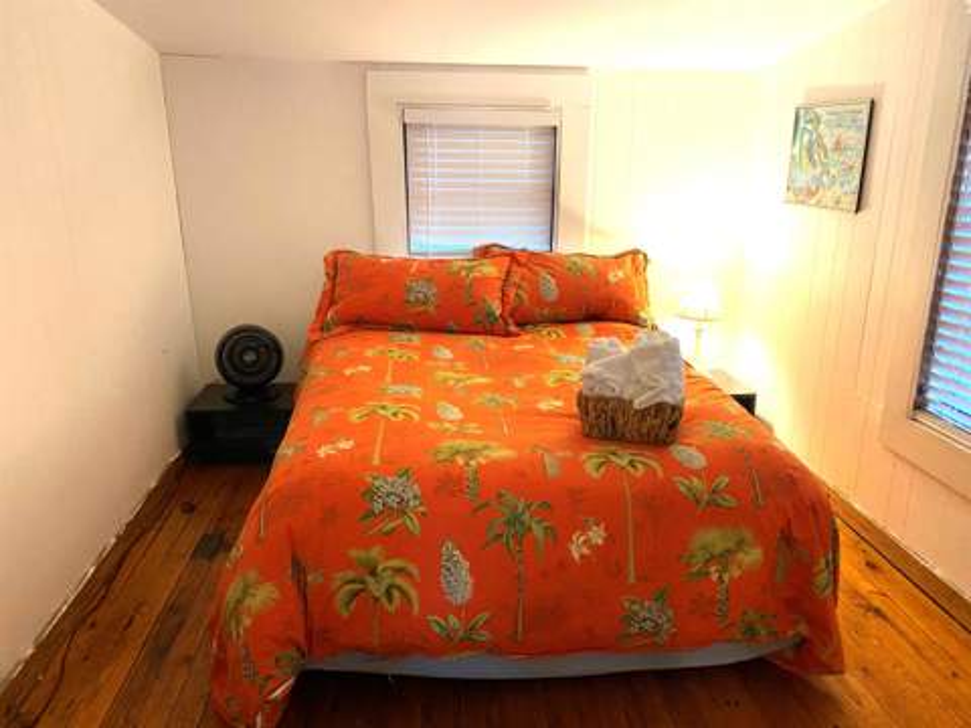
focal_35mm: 26
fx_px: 729
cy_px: 364
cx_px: 486
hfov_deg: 67.3
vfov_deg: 53.1
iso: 400
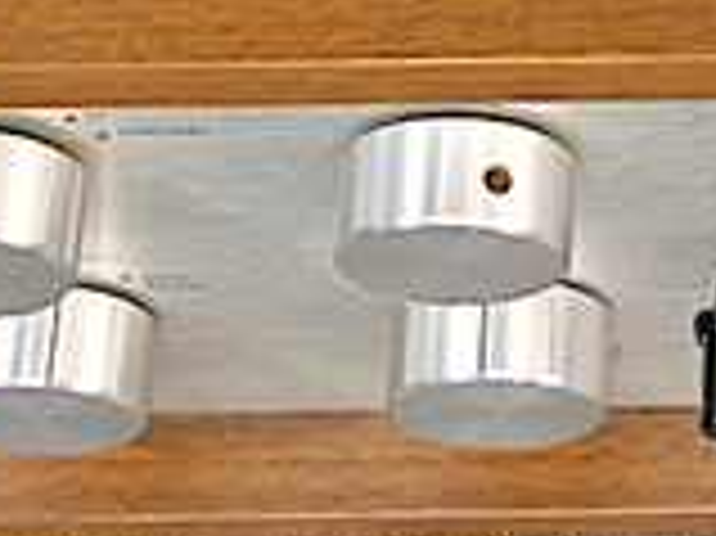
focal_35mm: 223
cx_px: 1018
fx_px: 4609
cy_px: -730
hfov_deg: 8.7
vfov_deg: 6.4
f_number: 5.6
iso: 200
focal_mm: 6.7
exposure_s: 1/4
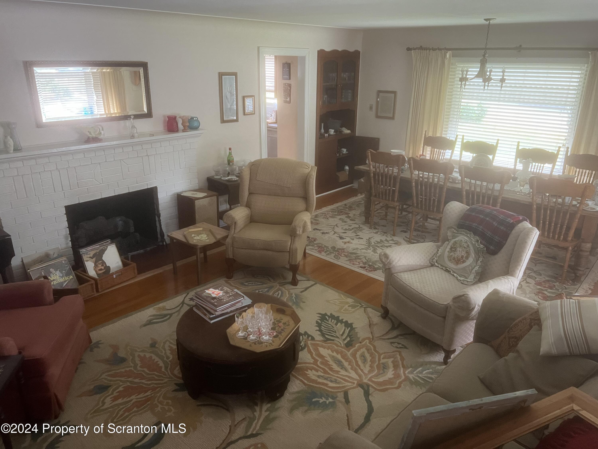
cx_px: 299
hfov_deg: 67.3
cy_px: 224
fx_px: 449
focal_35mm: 26
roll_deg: -0.8
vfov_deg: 53.1
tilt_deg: -20.6
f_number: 1.5
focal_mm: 5.7
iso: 400
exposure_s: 1/60
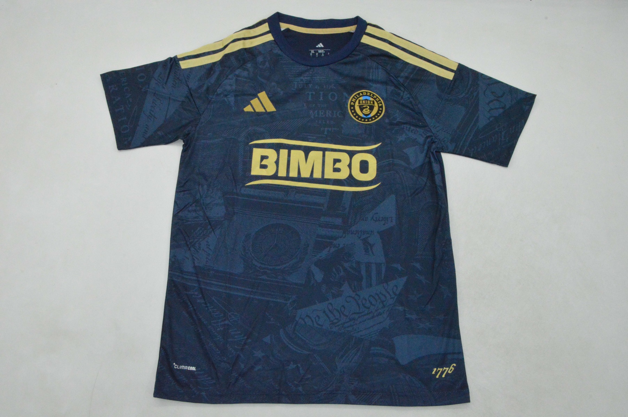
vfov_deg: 41.6
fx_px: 549
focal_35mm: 32
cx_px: 314
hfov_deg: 59.5
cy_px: 208
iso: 6400
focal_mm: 21
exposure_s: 1/200
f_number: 25
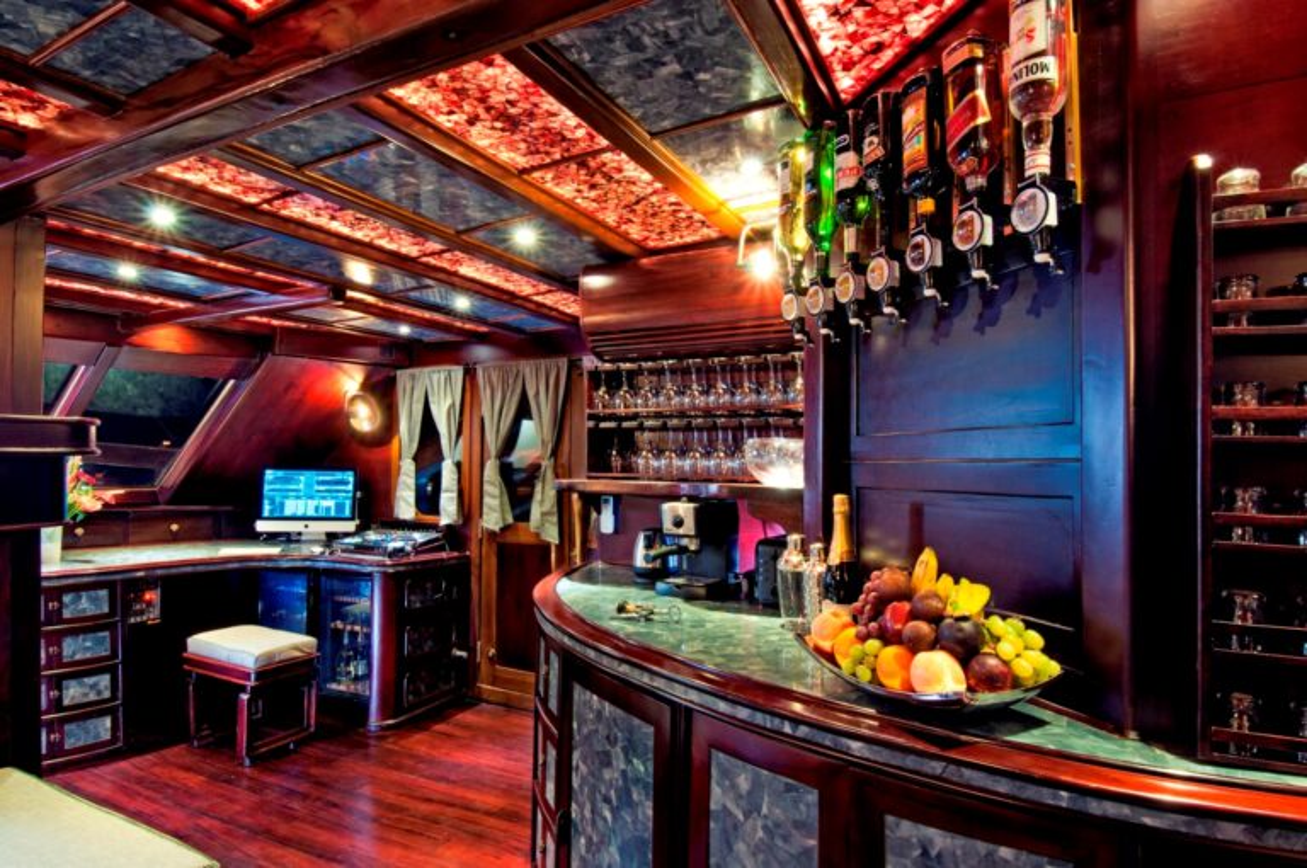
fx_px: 707
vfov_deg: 63.1
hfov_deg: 85.5
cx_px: 654
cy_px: 434
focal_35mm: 20
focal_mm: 13
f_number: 14
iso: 200
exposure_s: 20
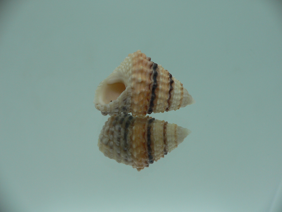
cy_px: 106
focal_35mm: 35
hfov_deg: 52.6
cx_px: 141
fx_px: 285
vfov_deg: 40.7
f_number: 2.8
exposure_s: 1/60
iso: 80
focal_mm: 4.6
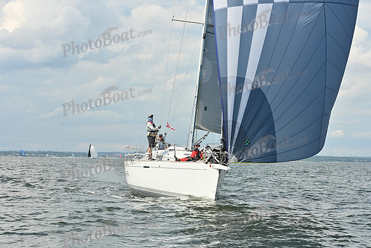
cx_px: 186
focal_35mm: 78
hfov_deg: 26.0
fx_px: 804
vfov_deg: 17.5
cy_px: 124
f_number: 9
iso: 320
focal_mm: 78
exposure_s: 1/1600
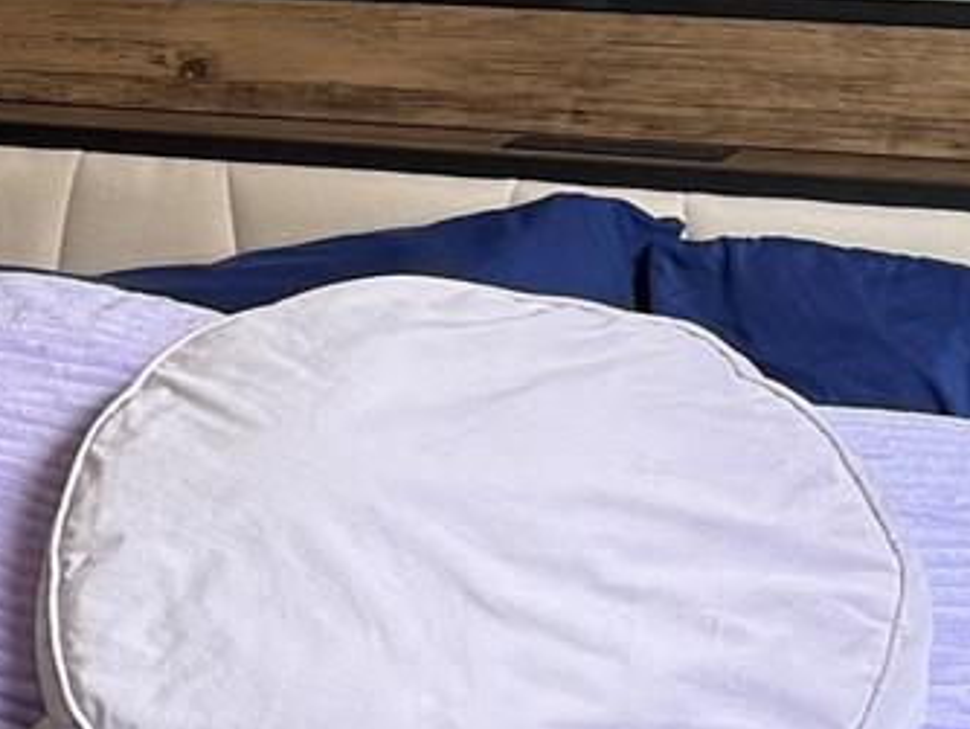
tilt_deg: -6.5
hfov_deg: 11.9
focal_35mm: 147
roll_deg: +2.1
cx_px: -996
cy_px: 38
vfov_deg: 10.0
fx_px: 4122
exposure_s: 1/113
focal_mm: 6.76
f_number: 1.78
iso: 200
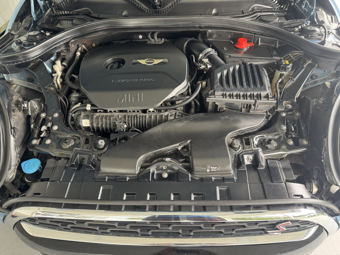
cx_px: 170
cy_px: 128
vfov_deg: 56.8
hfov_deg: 71.6
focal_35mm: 24
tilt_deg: -46.7
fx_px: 236
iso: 200
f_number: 1.78
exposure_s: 1/96
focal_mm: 6.76
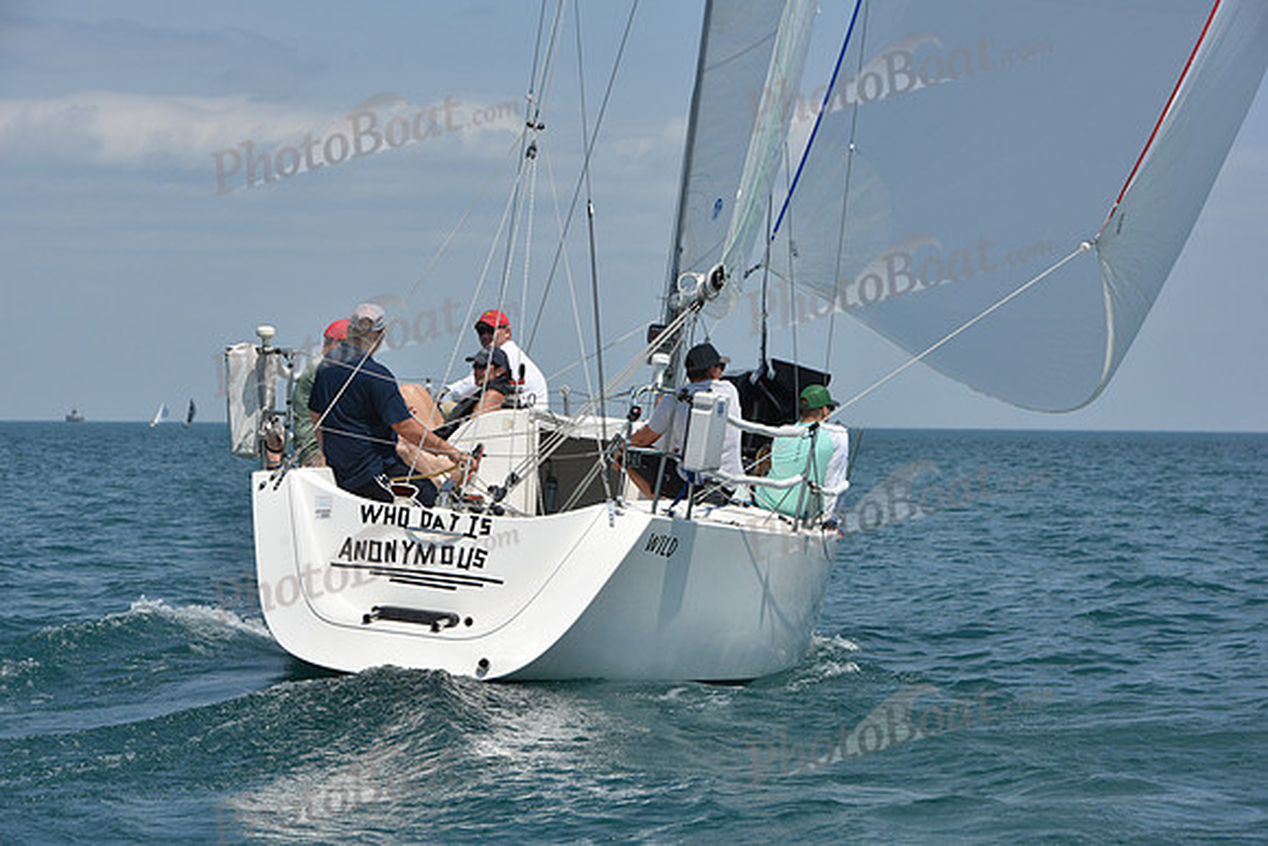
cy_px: 423
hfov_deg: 17.6
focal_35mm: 116
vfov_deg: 11.8
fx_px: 4087
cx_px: 634
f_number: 10
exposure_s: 1/1250
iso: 250
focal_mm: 116
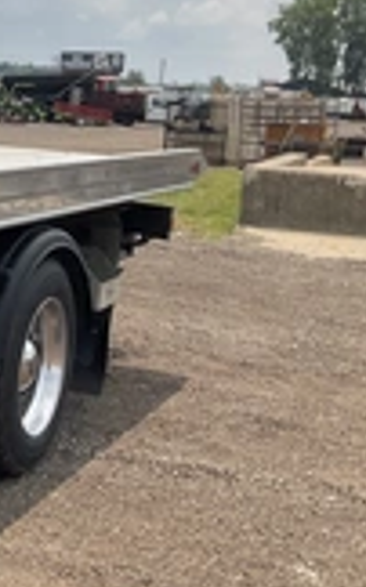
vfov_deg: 27.1
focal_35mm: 76
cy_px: 250
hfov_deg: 15.4
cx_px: -228
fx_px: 1215
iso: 25
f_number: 1.8
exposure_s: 1/2320
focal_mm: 3
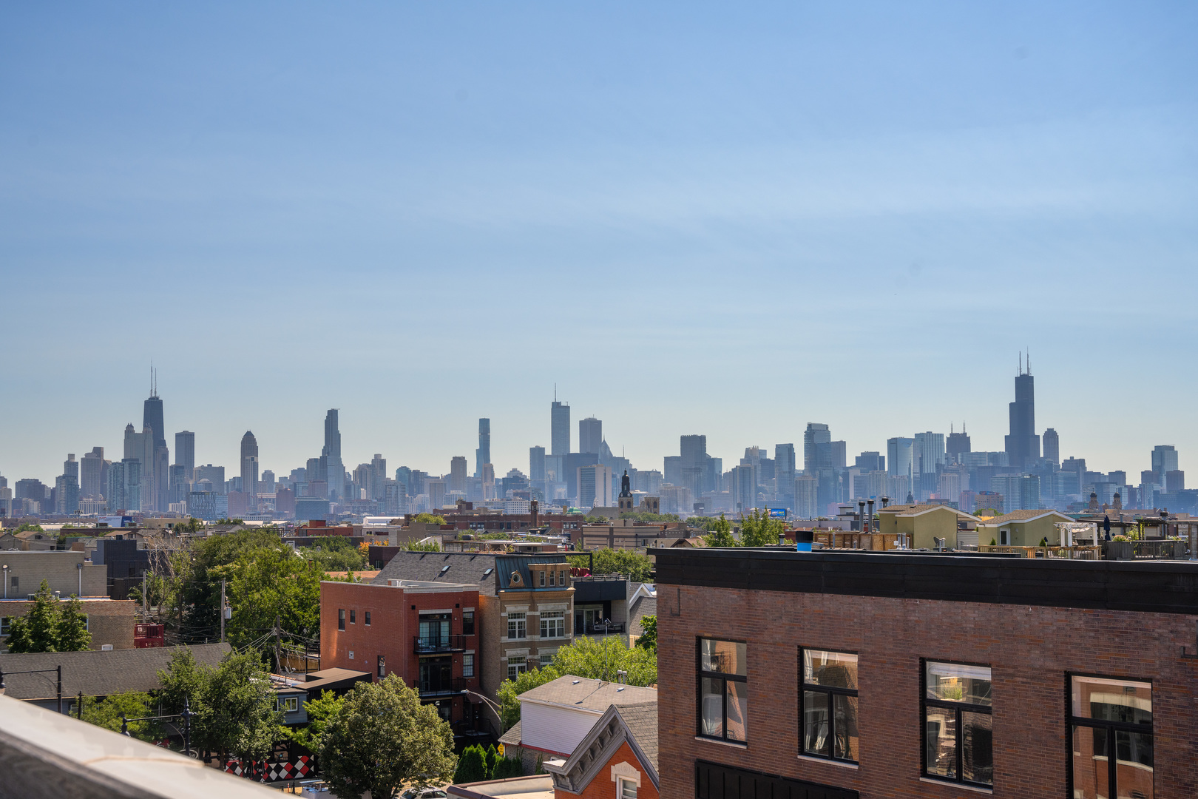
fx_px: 1431
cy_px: 400
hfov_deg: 45.4
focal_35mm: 43
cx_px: 599
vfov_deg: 31.2
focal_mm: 43
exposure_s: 1/1250
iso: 320
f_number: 7.1
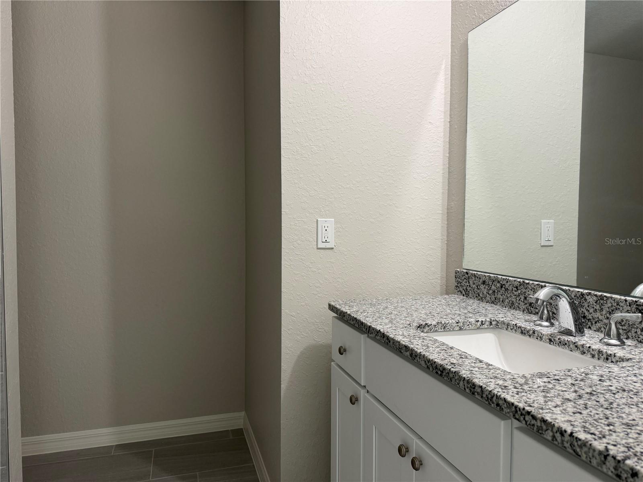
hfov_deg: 71.6
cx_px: 322
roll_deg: +0.0
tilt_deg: -2.0
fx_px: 446
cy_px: 241
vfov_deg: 56.8
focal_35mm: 24
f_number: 1.78
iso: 160
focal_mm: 6.76
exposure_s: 1/60
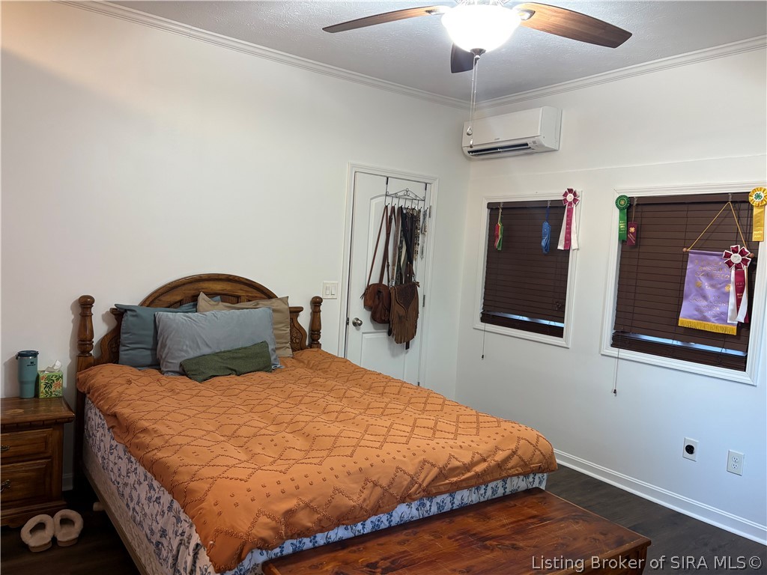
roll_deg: -2.9
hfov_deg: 67.3
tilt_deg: -4.3
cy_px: 288
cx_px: 384
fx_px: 576
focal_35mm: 26
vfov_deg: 53.1
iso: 200
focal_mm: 5.96
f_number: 1.6
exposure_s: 1/60
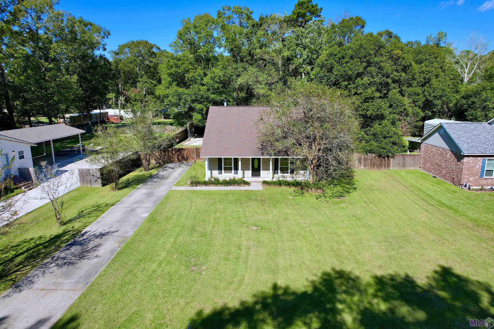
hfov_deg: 78.6
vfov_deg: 57.2
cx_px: 247
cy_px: 164
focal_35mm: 22
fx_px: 302
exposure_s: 1/400
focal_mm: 8.38
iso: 110
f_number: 2.8
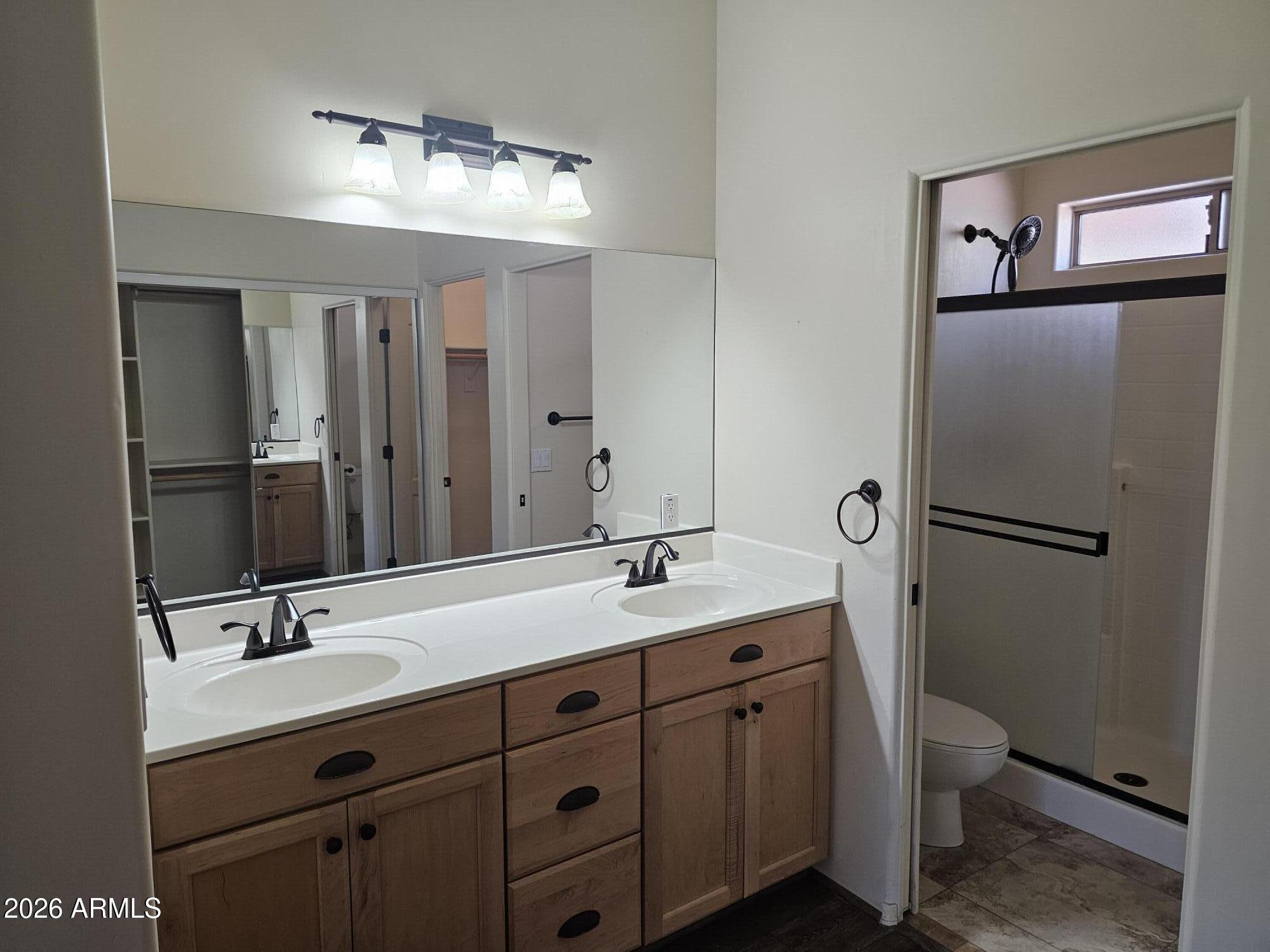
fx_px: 844
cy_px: 476
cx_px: 635
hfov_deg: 73.9
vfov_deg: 58.9
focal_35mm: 23
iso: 125
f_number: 1.7
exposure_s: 1/120
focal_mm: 6.3
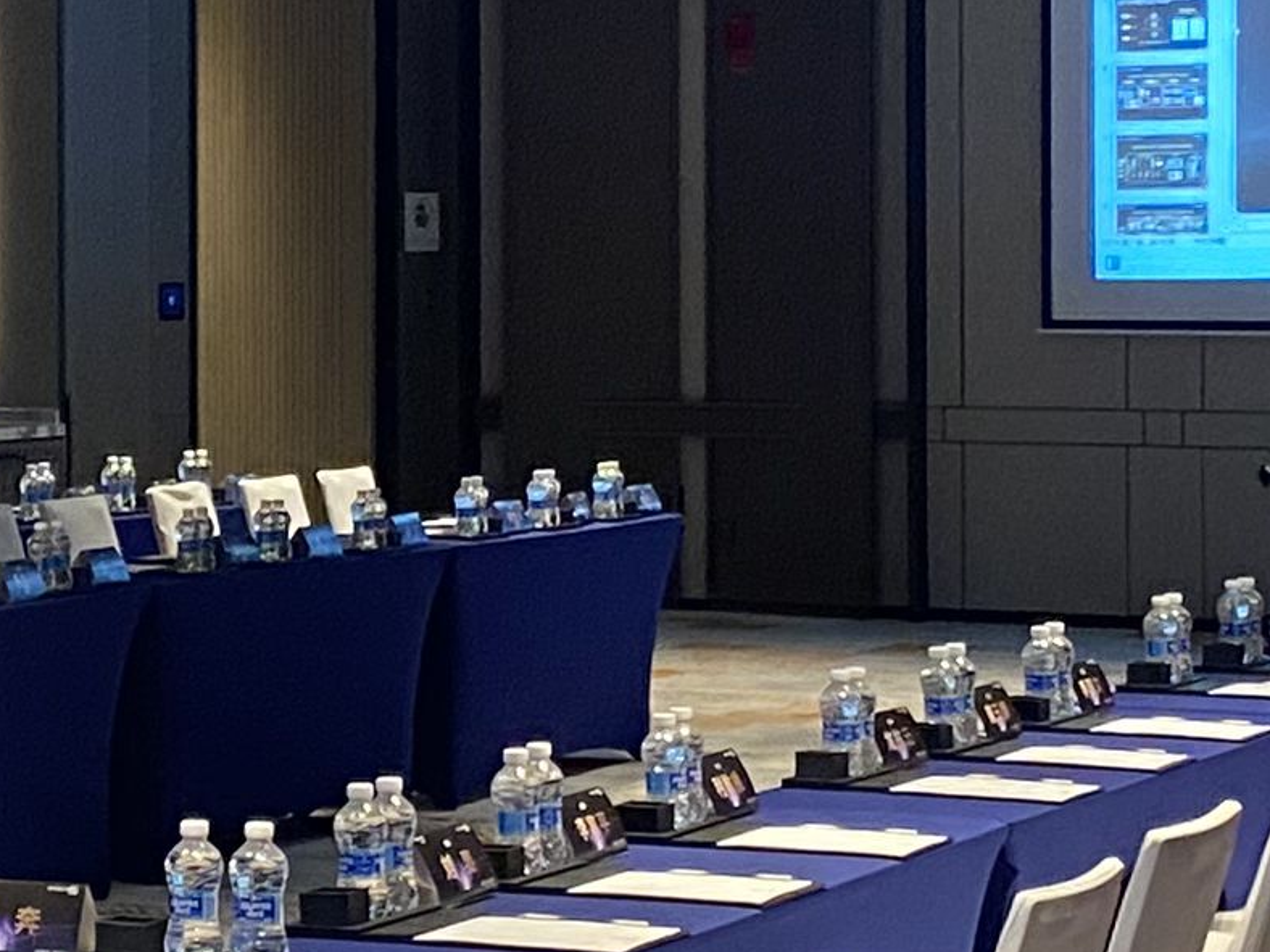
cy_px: 264
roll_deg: +0.2
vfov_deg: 11.1
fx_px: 4880
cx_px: 34
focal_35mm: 133
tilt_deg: +0.5
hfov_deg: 14.6
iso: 250
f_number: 1.8
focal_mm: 4.25
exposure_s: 1/57
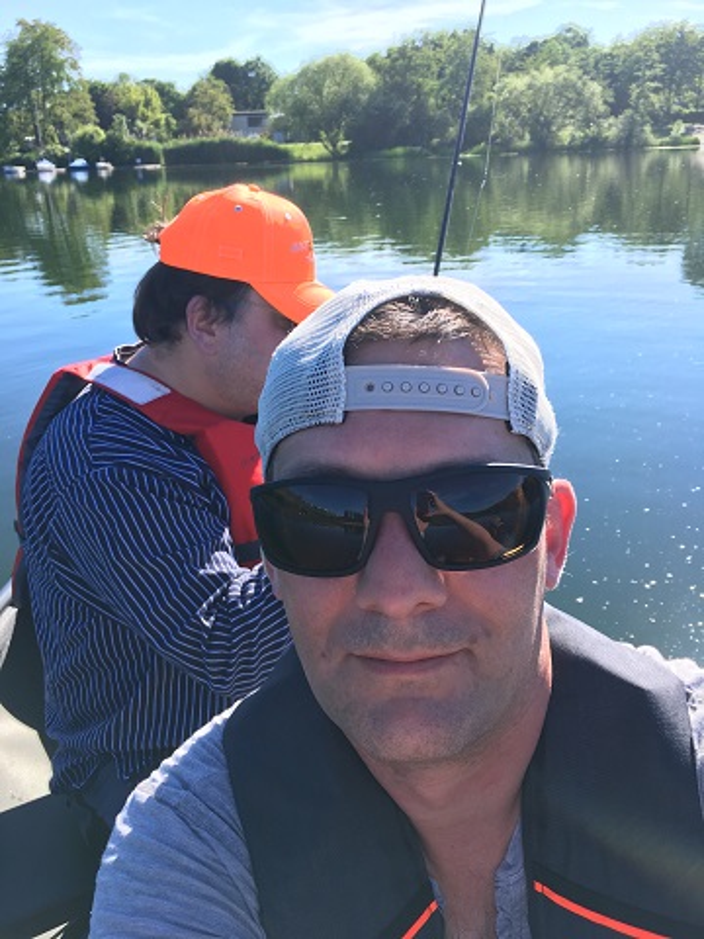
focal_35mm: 29
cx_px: 352
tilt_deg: -20.1
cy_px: 470
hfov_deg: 48.2
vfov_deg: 61.7
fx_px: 786
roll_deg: +3.5
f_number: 2.2
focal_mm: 4.15
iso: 25
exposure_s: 1/422
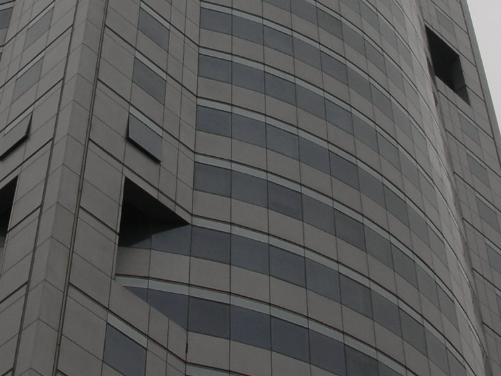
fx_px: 1375
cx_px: 96
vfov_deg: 15.3
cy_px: 13
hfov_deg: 20.4
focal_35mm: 95
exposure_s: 1/114
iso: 50
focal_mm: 5.8
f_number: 3
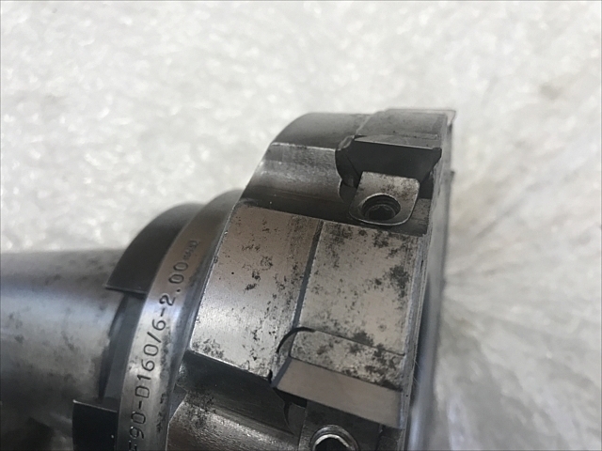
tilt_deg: -78.8
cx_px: 301
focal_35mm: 28
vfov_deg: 49.7
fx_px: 487
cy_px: 226
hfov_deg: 63.4
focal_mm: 3.99
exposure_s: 1/40
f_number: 1.8
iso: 32
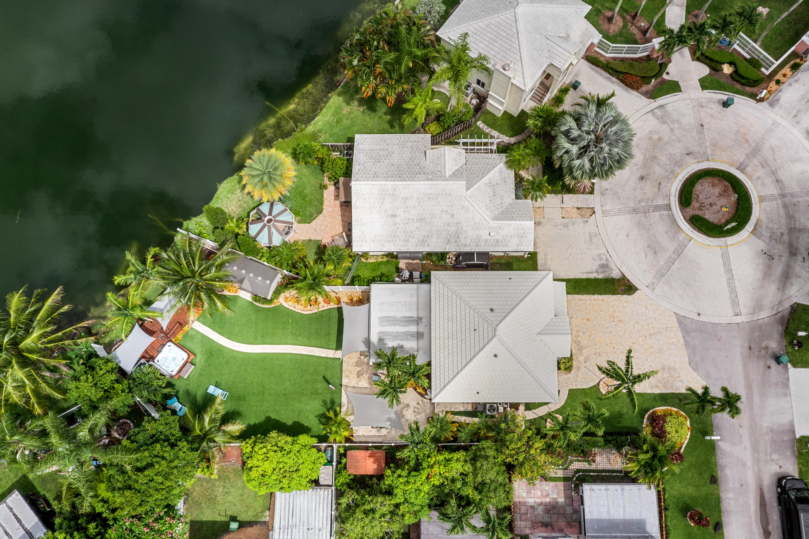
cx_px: 404
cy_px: 270
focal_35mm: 28
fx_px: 629
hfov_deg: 65.5
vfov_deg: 46.4
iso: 100
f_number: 8
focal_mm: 10.26
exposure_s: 1/240
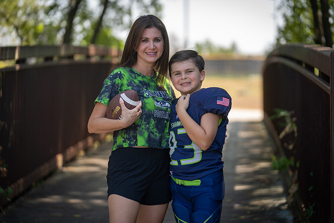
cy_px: 112
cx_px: 167
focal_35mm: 124
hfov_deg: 16.5
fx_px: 1151
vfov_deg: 11.1
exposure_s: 1/400
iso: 100
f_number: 2.8
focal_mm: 124
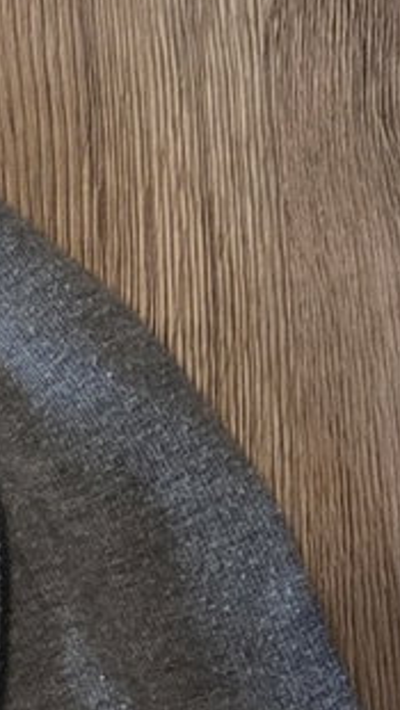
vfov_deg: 15.0
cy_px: 1047
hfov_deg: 7.9
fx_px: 2507
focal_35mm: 133
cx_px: -786
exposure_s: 1/100
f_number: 1.8
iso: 1600
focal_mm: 5.4
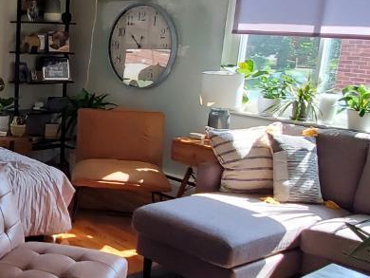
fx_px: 535
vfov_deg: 29.1
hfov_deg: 34.3
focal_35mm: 50
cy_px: 136
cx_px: -9
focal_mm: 1.8
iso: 125
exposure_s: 1/59
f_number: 2.2
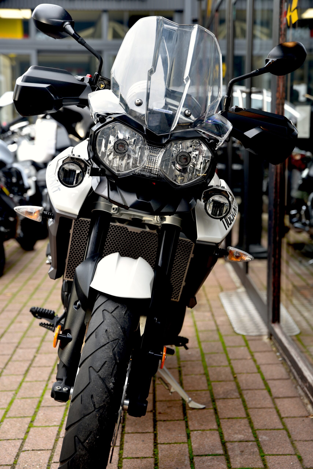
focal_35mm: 70
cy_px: 234
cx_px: 156
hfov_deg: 19.5
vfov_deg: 28.8
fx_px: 912
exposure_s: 1/80
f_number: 4.5
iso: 200
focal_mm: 70
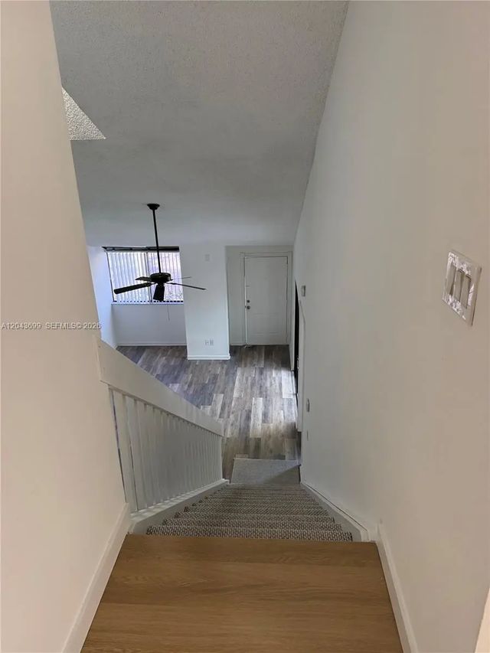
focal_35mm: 24
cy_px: 326
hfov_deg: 56.8
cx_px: 245
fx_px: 453
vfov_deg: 71.6
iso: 200
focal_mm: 6.76
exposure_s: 1/121
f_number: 1.78
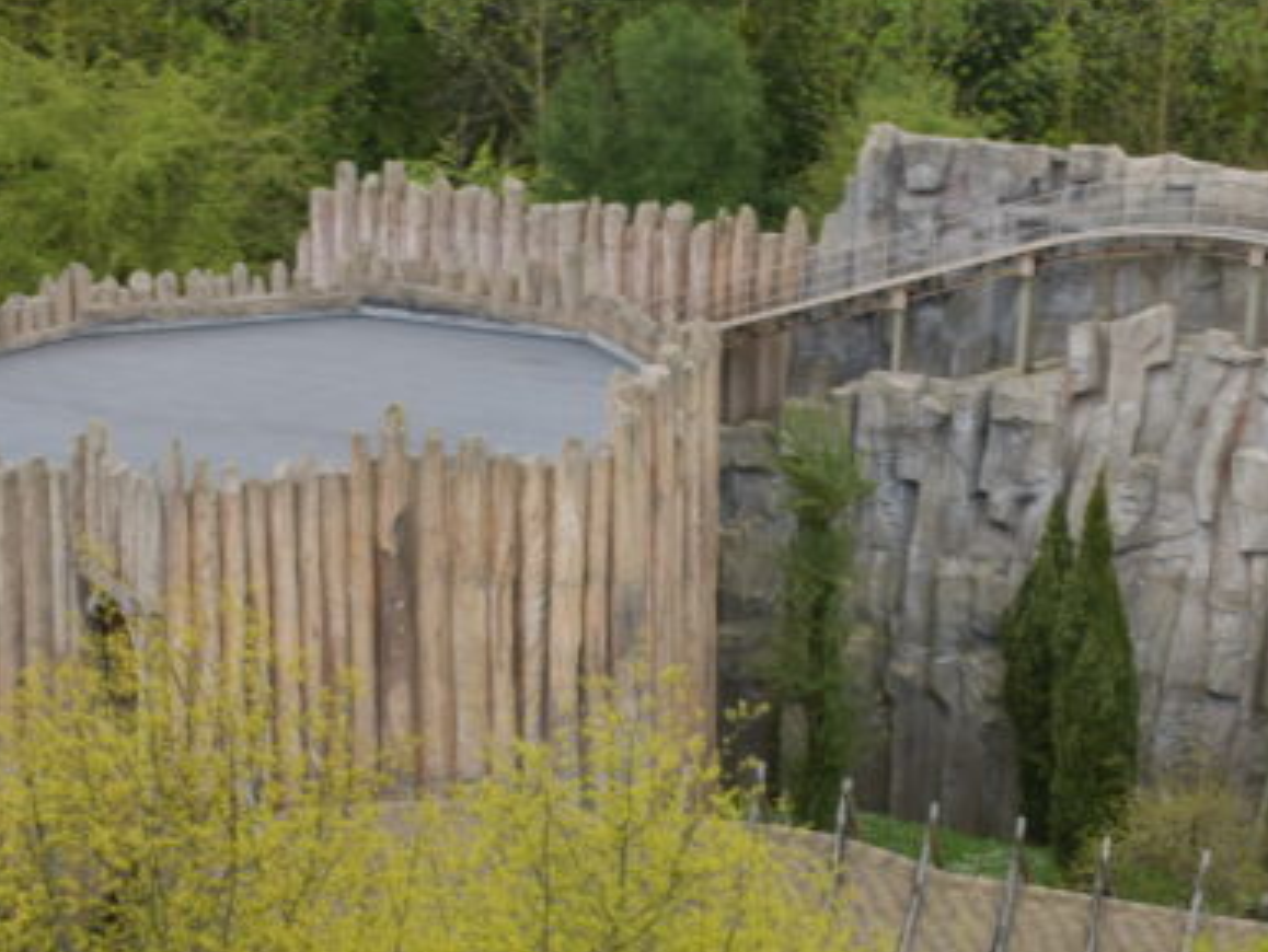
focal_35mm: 103
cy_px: 812
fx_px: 3785
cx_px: 772
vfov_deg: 14.2
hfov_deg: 19.0
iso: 200
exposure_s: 1/250
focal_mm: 27
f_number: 7.1
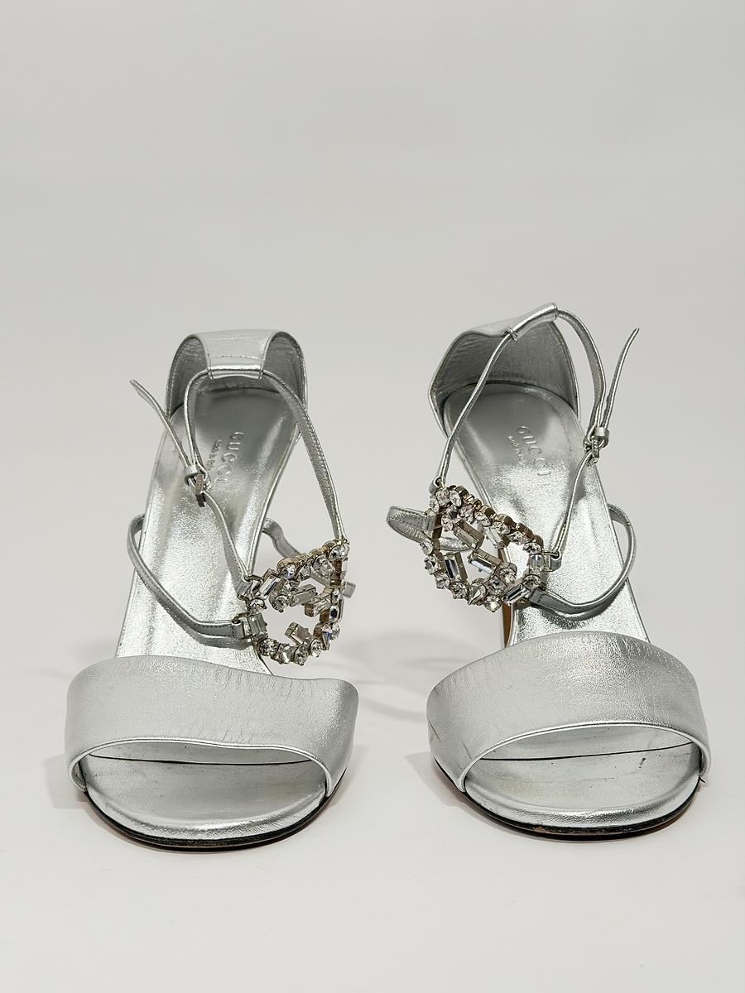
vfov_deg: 39.7
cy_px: 496
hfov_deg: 30.3
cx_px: 372
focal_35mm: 48
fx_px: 1377
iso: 100
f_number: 1.78
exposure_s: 1/78
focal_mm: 6.76
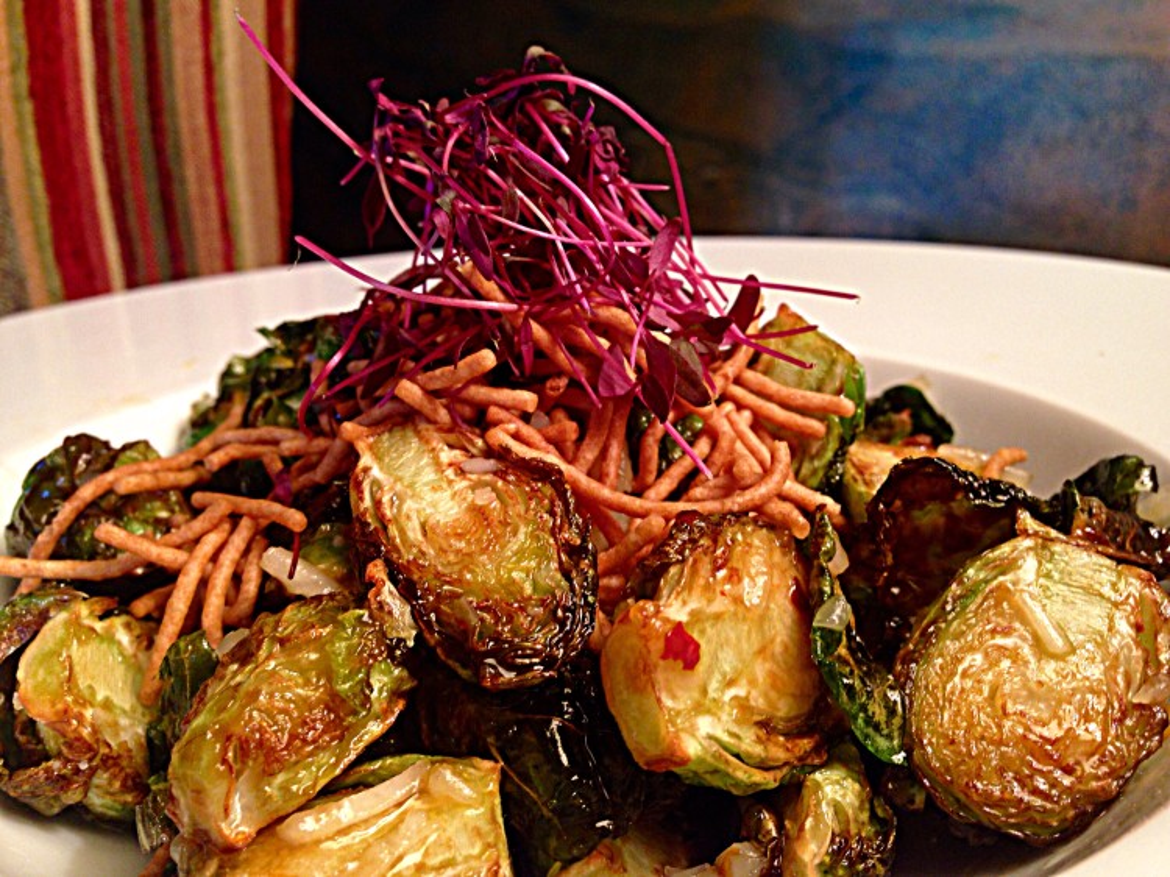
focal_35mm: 33
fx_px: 1115
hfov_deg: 55.4
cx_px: 585
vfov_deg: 42.9
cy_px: 438
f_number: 2.4
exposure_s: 1/20
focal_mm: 4.12
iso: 80
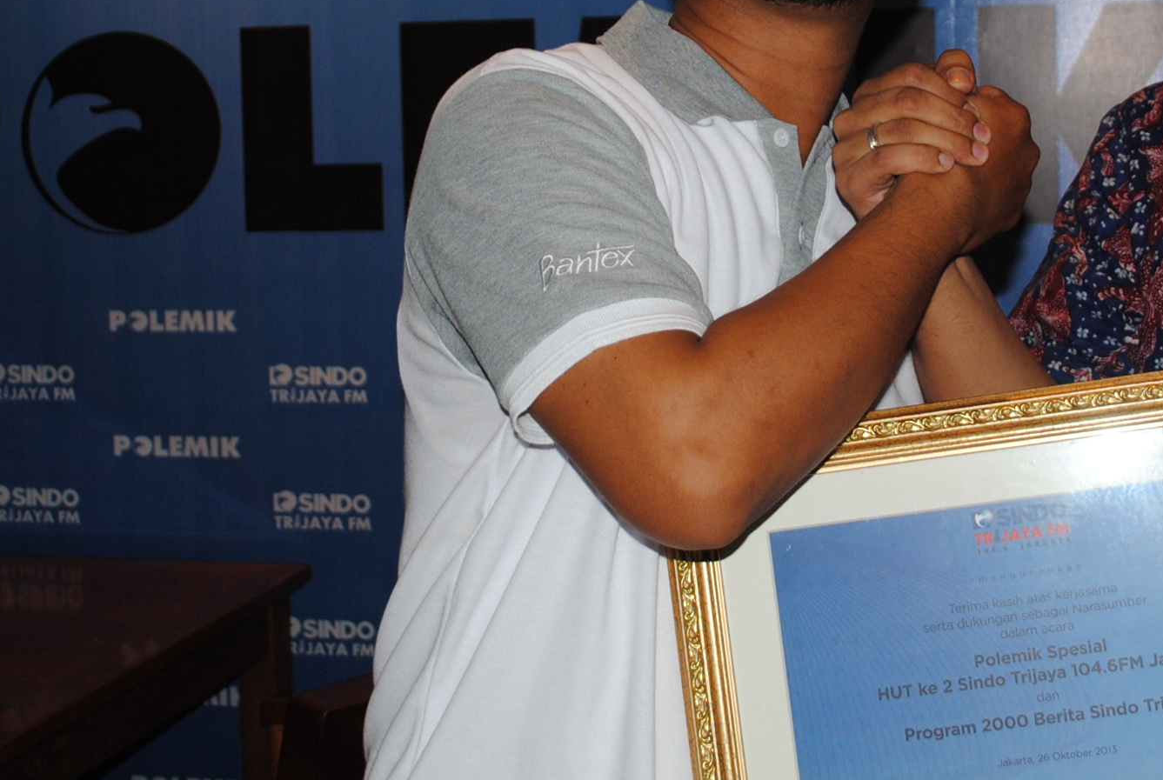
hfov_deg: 30.8
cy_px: 143
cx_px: 731
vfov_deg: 20.7
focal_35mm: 65
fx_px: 2104
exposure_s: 1/60
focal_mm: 20
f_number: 3.8
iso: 200
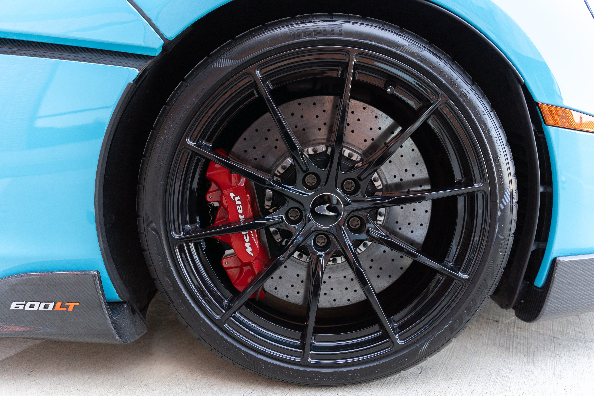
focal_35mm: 28
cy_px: 198
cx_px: 297
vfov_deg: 46.4
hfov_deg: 65.5
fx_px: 462
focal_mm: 28
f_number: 2.8
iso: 50
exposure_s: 1/250
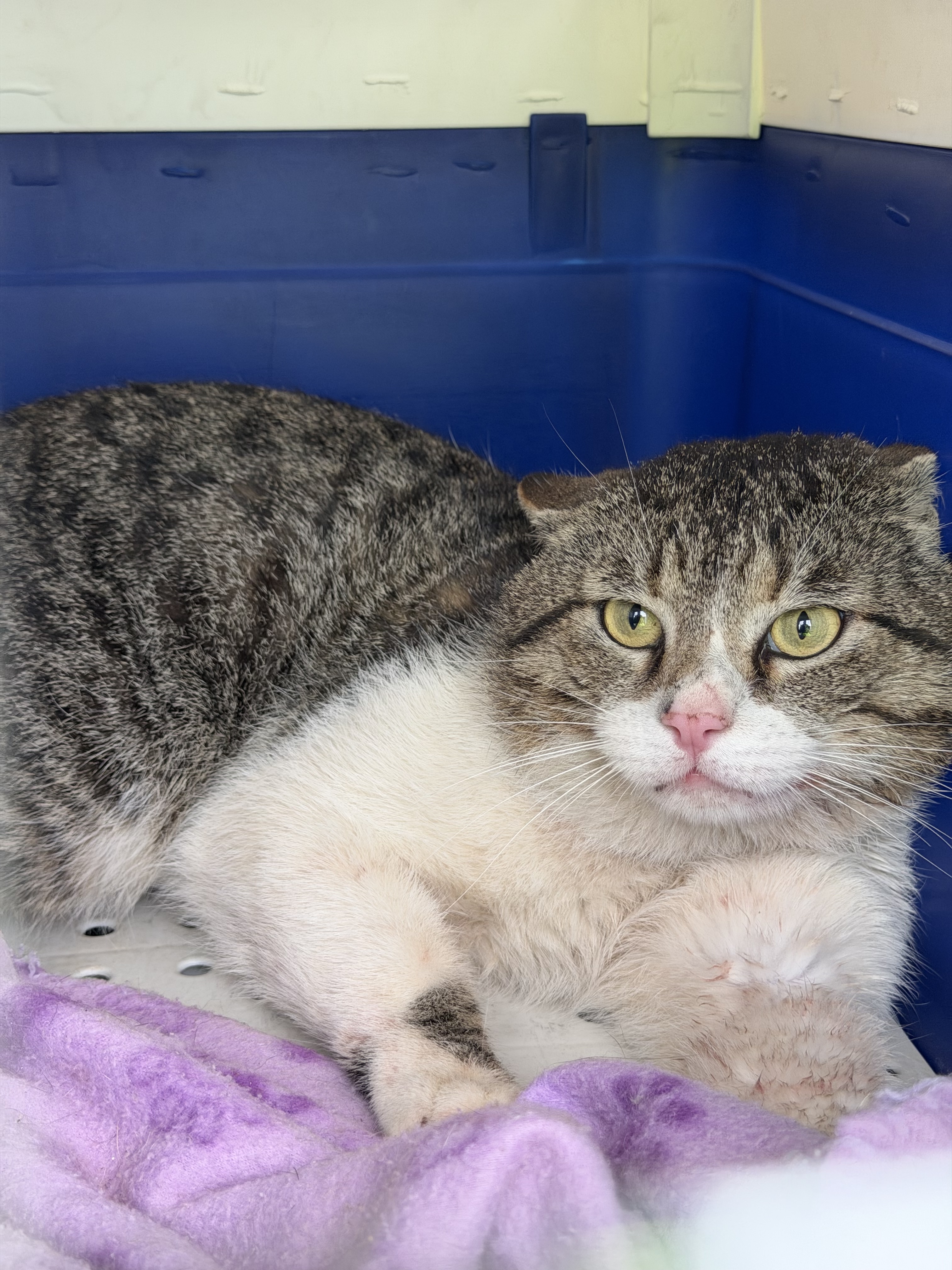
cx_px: 476
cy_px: 635
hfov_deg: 30.3
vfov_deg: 39.7
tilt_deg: -19.5
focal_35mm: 48
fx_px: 1760
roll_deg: +0.9
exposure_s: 1/116
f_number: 1.78
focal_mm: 6.76
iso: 100
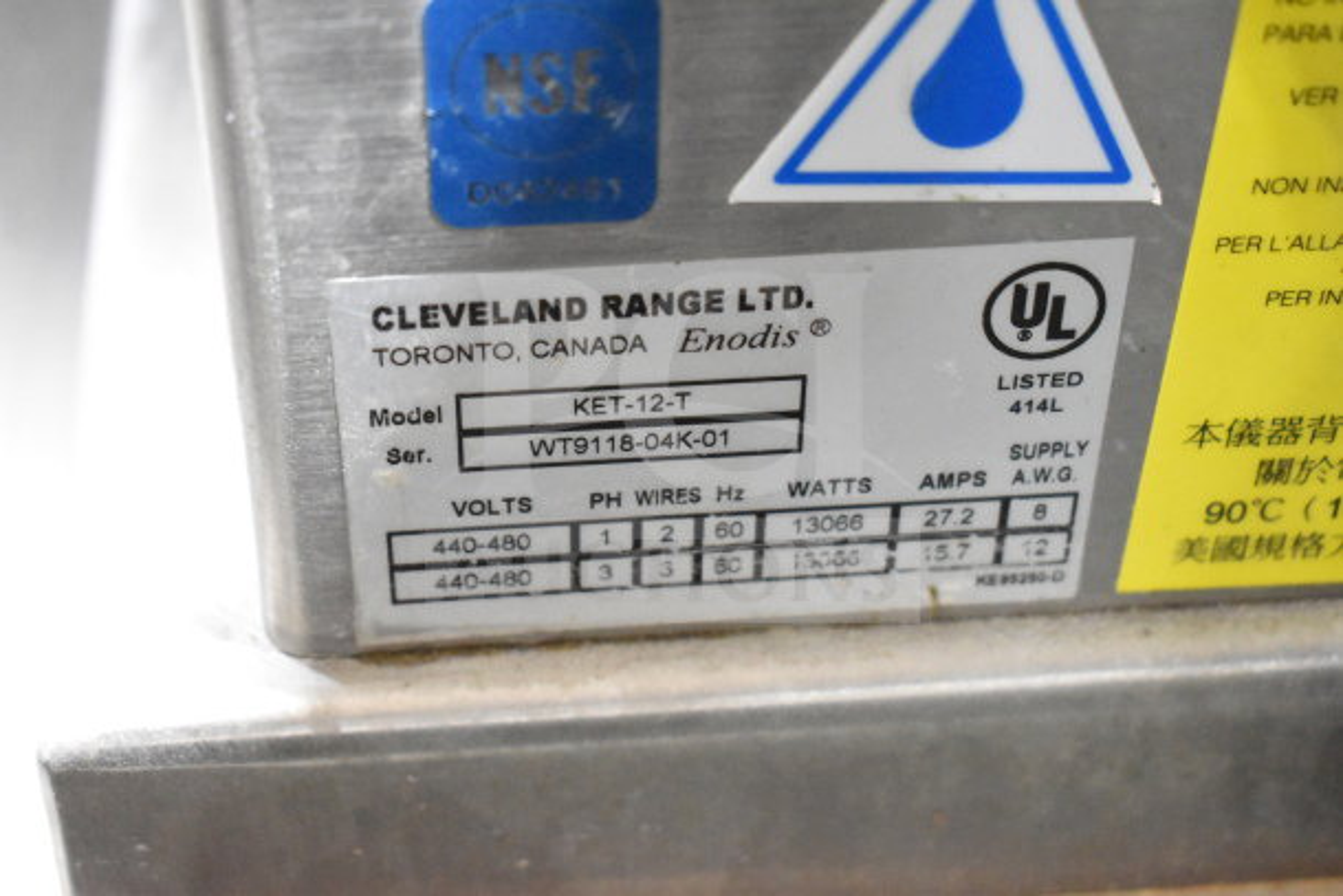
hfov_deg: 29.2
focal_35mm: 69
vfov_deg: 19.7
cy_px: 448
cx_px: 672
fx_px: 2575
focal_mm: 46
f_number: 5.3
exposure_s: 1/80
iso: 11400
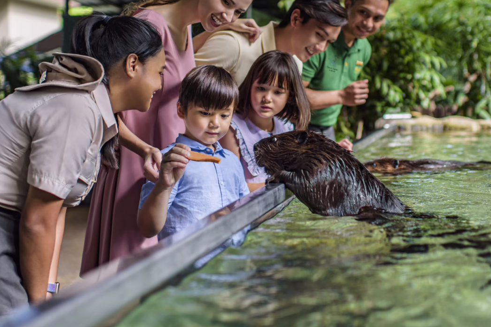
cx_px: 306
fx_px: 750
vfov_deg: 24.4
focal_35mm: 55
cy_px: 95
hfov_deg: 36.0
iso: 100
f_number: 2
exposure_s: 1/500
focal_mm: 35
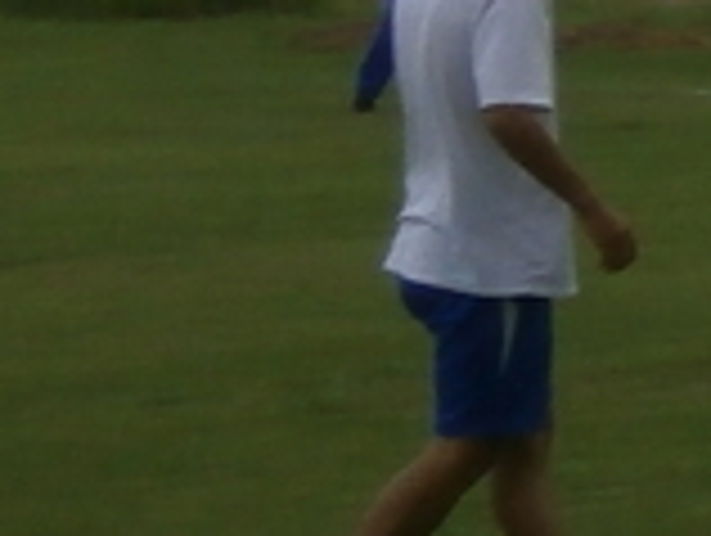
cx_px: 2682
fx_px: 5616
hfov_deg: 6.2
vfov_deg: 5.4
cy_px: -320
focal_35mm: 273
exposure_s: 1/640
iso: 80
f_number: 3.1
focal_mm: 6.4
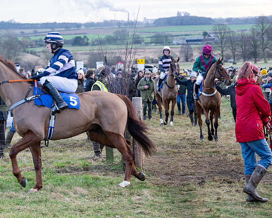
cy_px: 109
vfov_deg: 11.4
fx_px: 1088
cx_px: 116
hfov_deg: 14.2
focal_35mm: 135
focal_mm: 80
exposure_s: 1/400
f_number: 4
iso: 1000
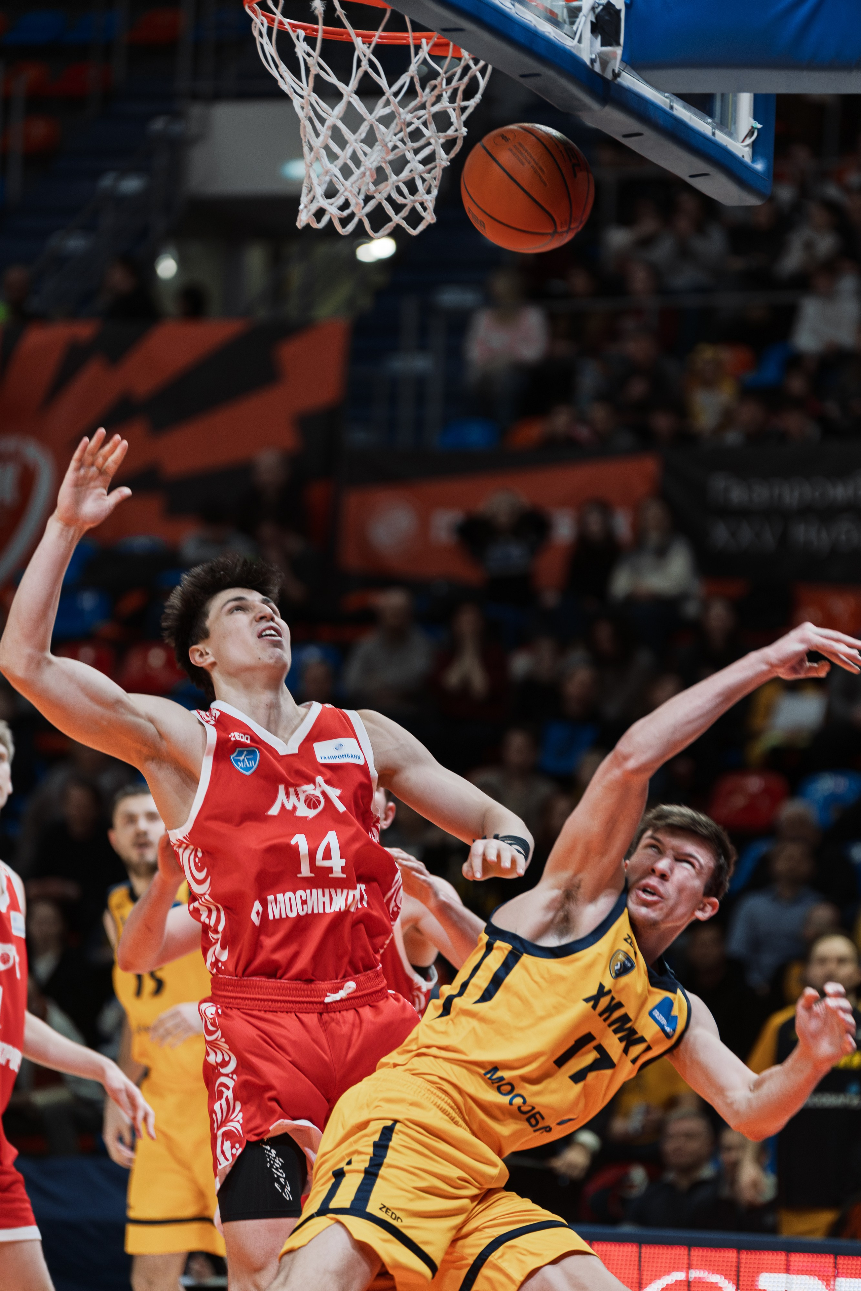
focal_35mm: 160
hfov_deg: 8.6
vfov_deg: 12.8
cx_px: 430
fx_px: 5740
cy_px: 646
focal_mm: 160
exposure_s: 1/1250
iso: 800
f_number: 3.2
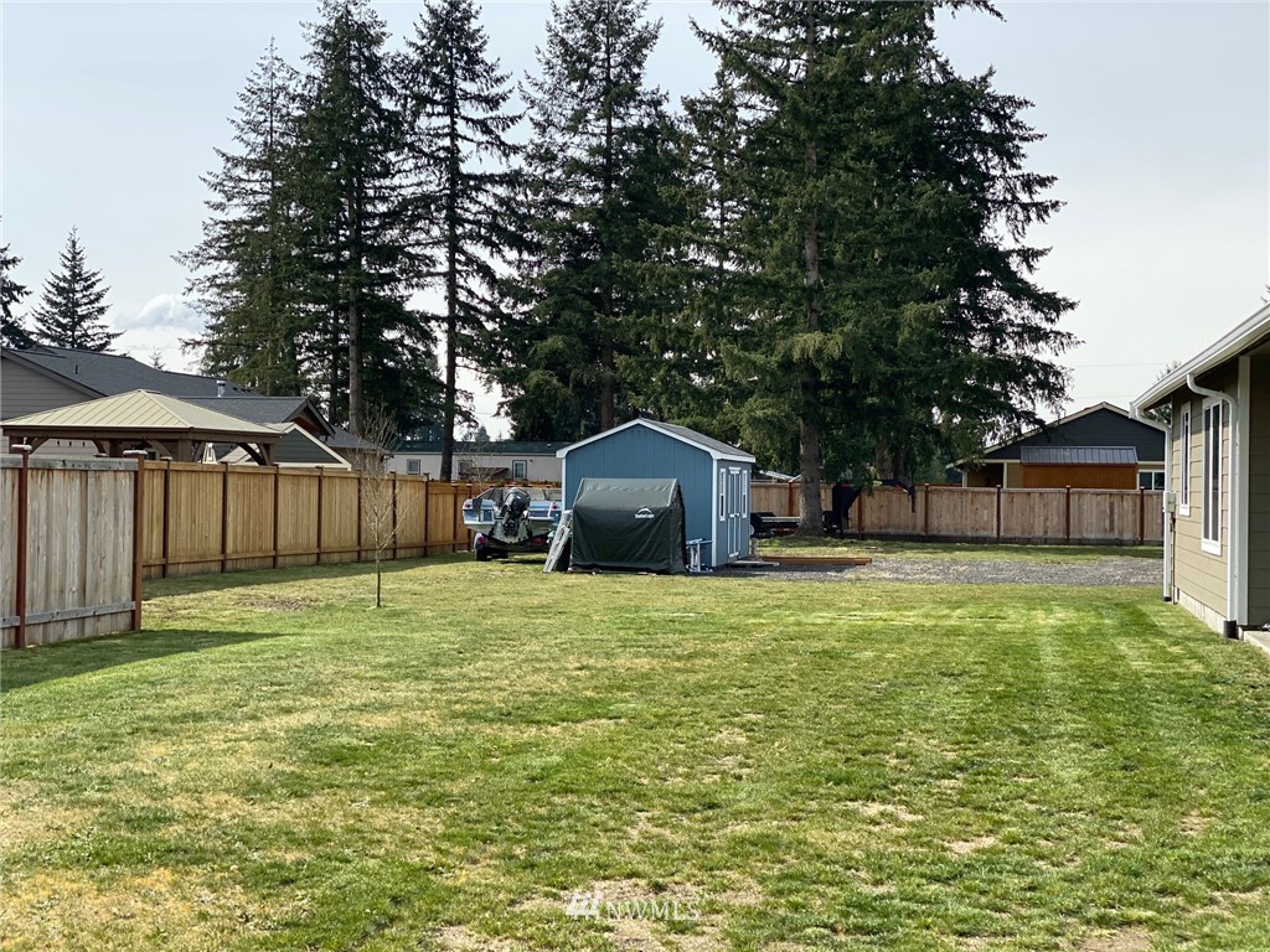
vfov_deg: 28.0
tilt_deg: +0.3
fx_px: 1908
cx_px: 635
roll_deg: -0.8
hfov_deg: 36.8
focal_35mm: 52
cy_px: 476
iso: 20
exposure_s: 1/2083
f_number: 2
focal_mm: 6
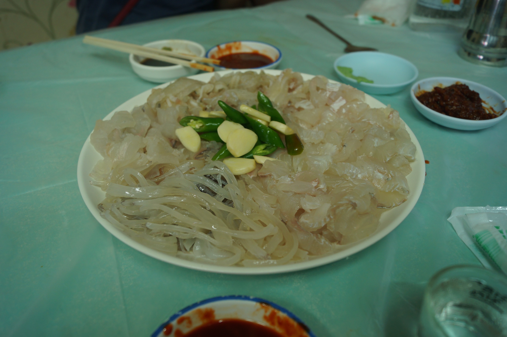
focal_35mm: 30
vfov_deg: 43.5
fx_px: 422
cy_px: 168
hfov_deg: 62.0
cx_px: 254
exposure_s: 1/60
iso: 320
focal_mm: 20
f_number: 4
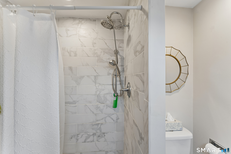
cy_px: 77
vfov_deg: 81.2
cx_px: 116
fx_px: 90
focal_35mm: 14
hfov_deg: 104.3
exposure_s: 1/6
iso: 400
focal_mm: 14
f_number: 13
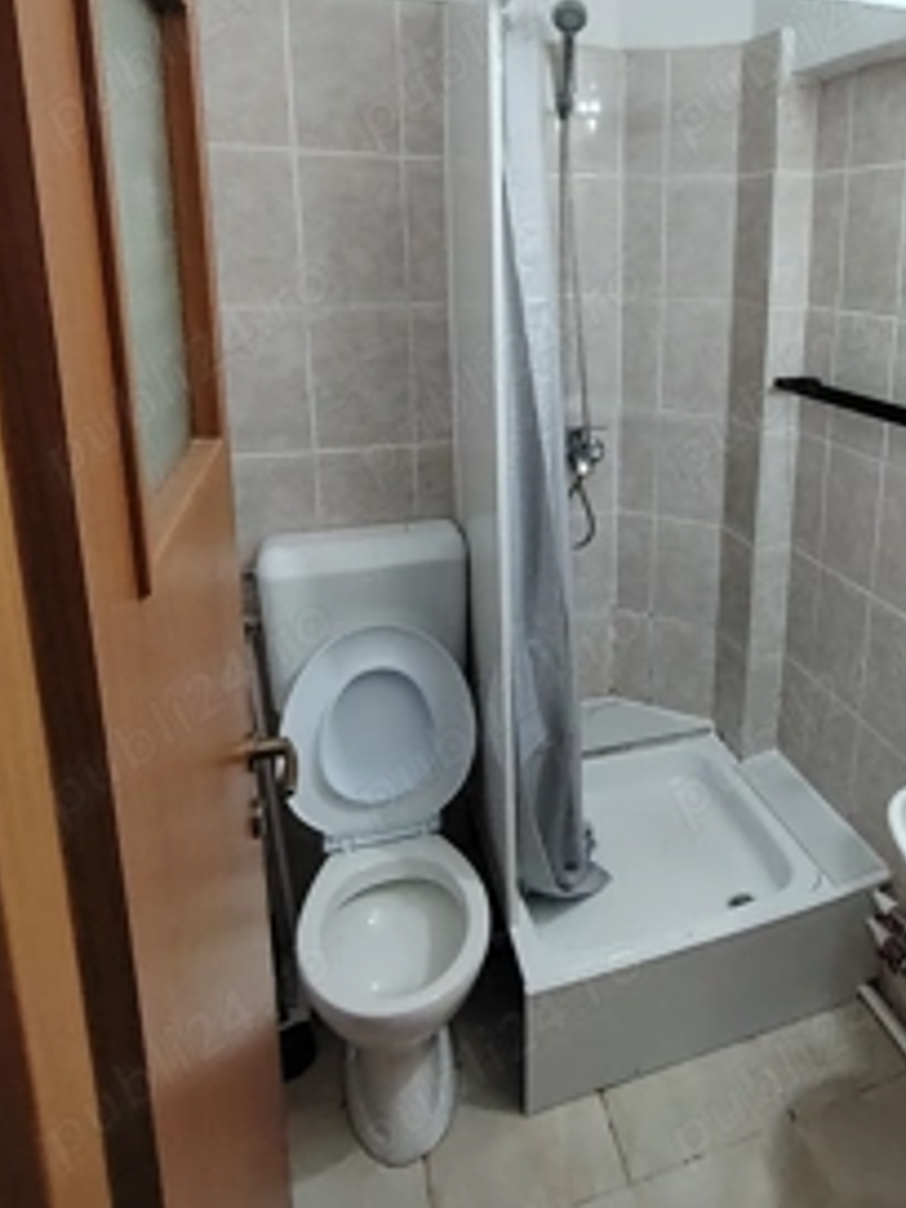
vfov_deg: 68.2
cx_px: 653
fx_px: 872
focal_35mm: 25
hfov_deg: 53.0
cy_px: 444
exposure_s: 1/50
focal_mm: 1.42
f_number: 2.2
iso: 404
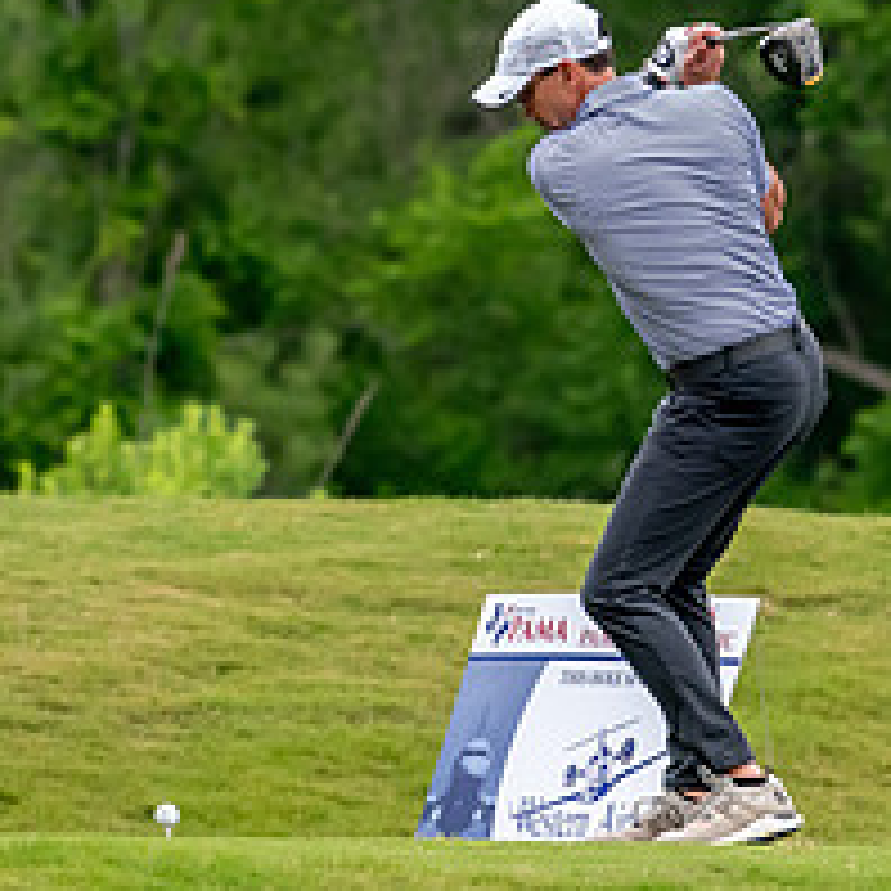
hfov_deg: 1.6
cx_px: 513
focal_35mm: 1085
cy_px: 191
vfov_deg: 1.6
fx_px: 31596
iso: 1800
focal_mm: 290
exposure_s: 1/2000
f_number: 5.6
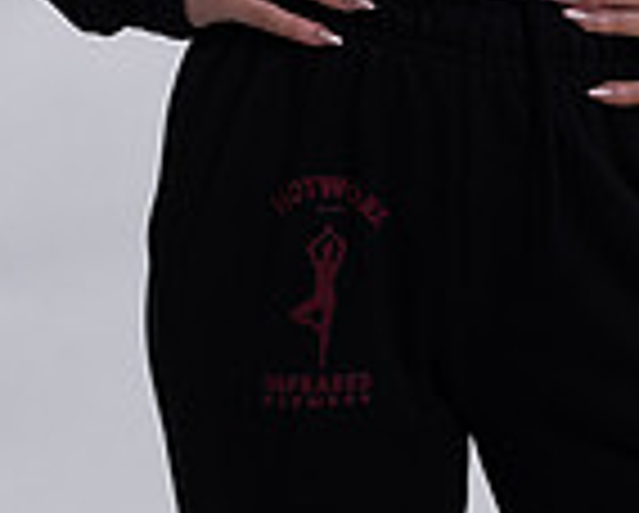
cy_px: -428
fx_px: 4791
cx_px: 472
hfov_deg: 7.6
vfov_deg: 6.0
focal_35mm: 253
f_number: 4
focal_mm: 85
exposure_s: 1/125
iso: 125
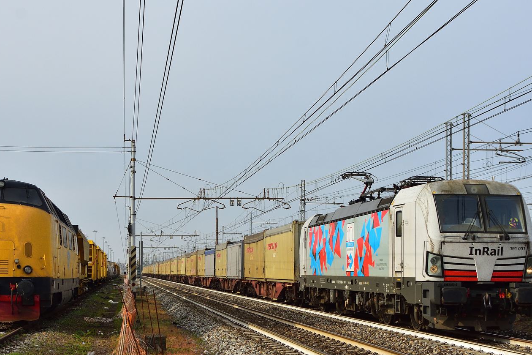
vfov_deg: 21.2
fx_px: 946
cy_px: 210
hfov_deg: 31.4
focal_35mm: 64
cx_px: 238
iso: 200
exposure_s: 1/500
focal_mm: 28
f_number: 7.1
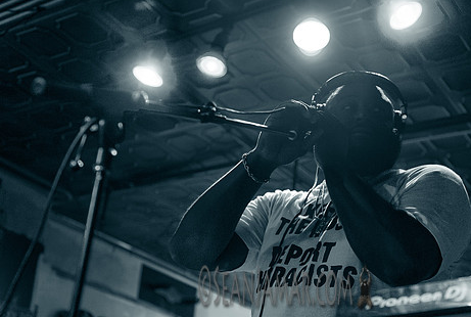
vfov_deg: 22.0
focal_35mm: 62
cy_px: 191
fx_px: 813
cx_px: 286
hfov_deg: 32.2
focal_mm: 44
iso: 4000
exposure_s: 1/250
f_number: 2.8
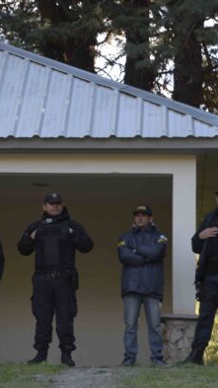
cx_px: 40
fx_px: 2004
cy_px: 200
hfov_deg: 6.2
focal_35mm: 195
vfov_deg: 11.0
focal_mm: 105
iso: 250
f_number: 5.3
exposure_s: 1/125
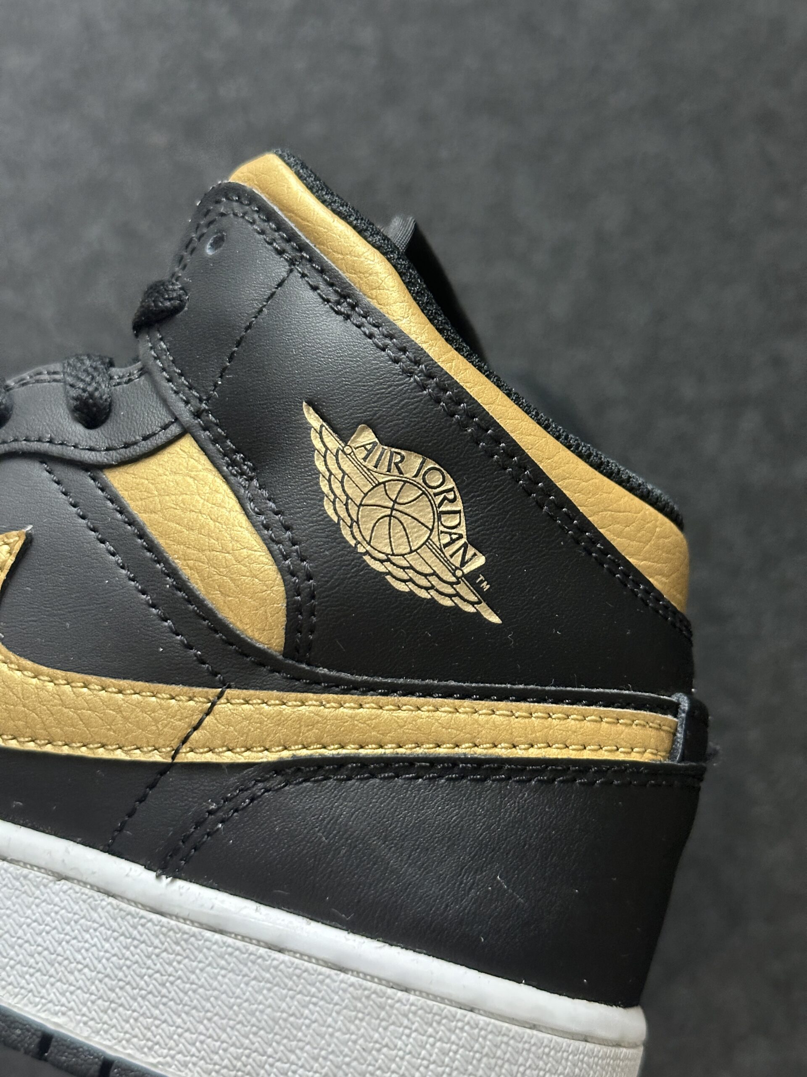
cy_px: 538
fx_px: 1492
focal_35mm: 48
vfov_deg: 39.7
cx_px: 404
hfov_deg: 30.3
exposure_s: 1/27
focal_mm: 6.86
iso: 400
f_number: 1.78
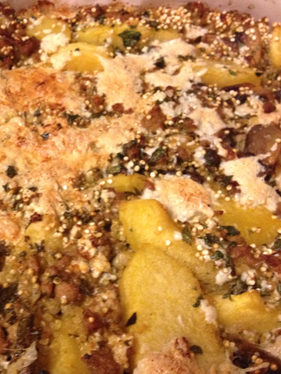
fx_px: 509
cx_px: 56
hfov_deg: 30.1
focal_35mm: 47
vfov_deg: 40.4
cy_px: 188
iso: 400
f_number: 2.4
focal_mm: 4.28
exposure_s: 1/17
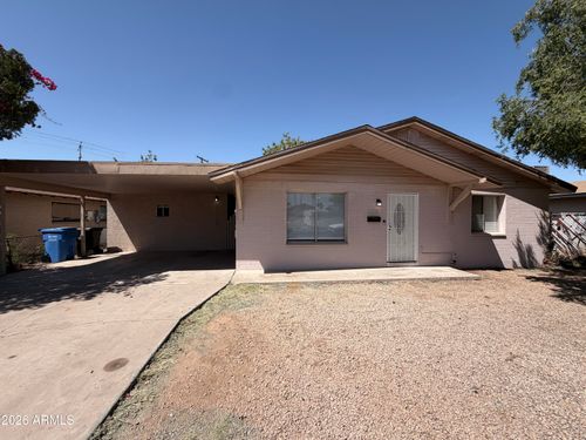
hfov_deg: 102.1
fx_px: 237
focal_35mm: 14
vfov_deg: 85.7
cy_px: 220
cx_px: 293
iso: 20
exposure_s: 1/770
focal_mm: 2.22
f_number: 2.2
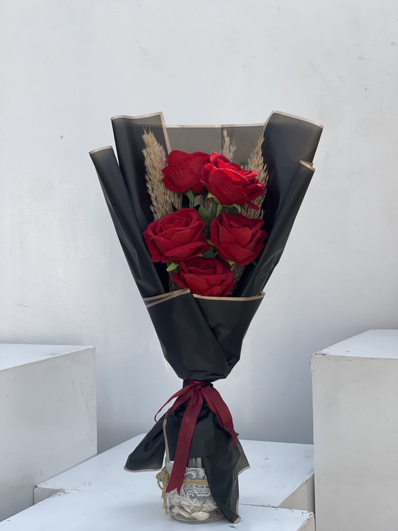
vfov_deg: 30.3
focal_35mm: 64
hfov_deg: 22.9
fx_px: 981
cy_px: 266
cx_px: 199
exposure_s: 1/896
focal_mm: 7.5
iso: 20
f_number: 2.2
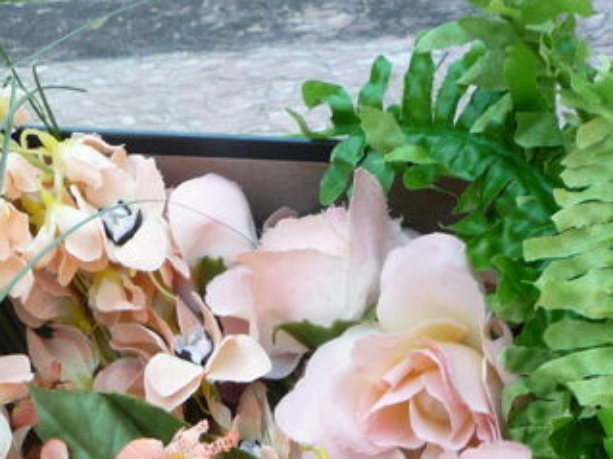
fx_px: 1664
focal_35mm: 94
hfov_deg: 19.3
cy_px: 530
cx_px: -179
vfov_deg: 15.2
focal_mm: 5.2
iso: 100
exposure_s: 1/100
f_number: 4
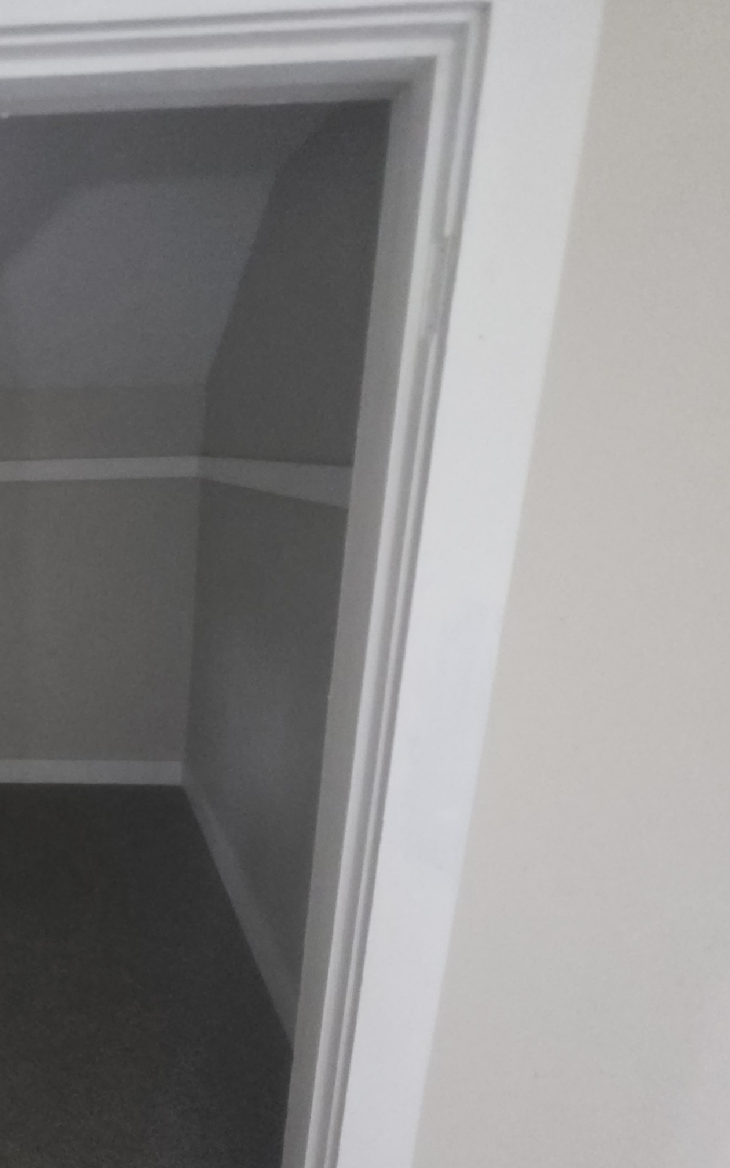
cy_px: 639
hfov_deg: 46.8
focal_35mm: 21
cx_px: -15
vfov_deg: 82.1
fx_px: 668
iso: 800
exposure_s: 1/60
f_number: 1.9
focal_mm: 2.2
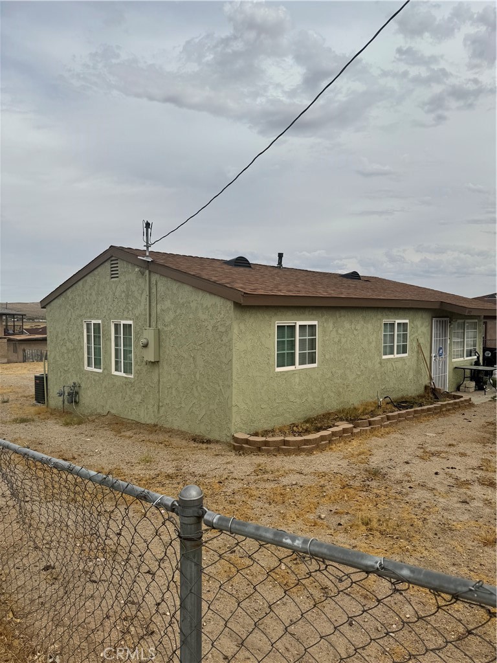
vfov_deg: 71.6
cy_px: 332
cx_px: 248
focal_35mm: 24
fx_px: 459
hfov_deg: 56.8
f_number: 1.78
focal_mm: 6.76
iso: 80
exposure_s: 1/9009
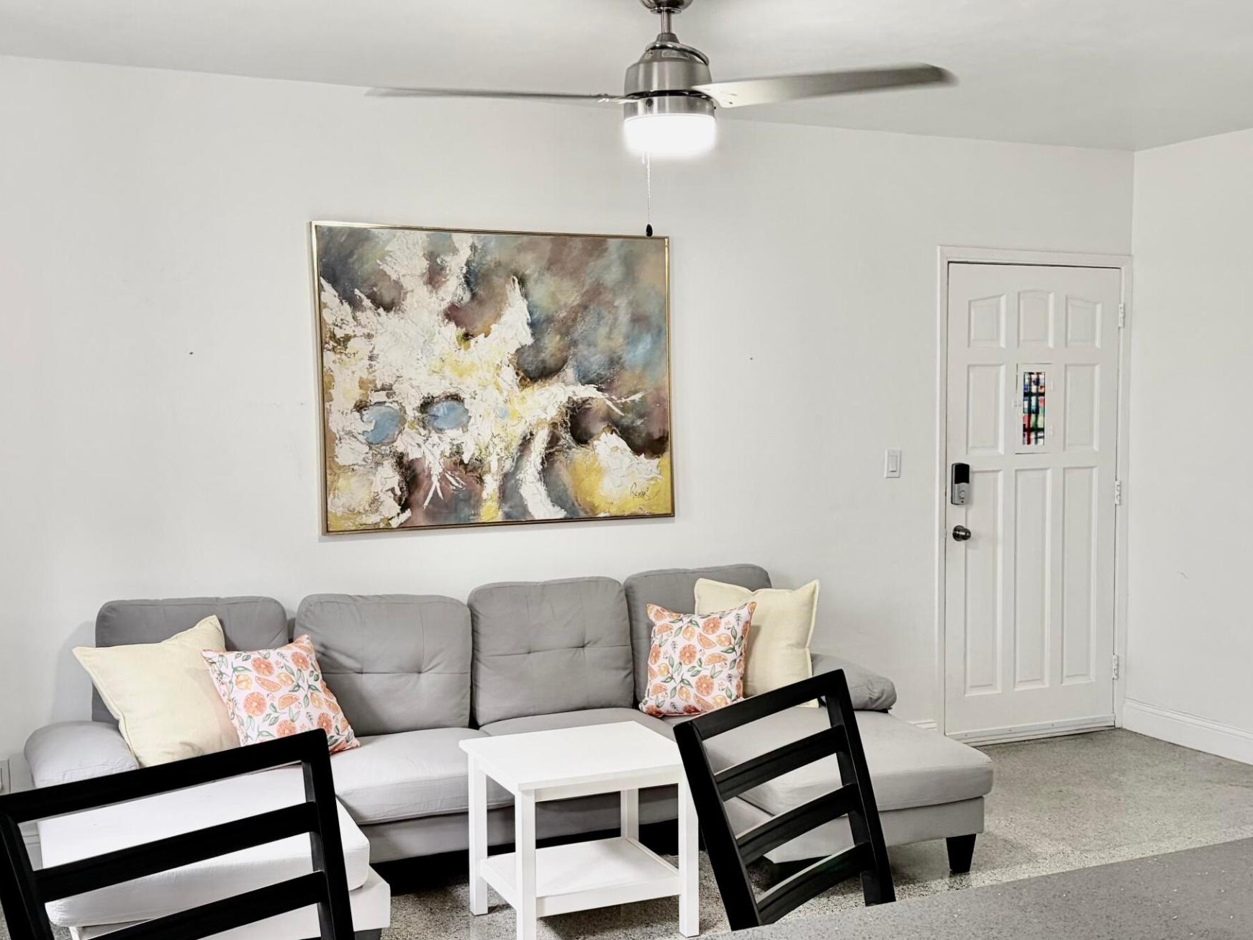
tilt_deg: -4.4
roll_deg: +1.6
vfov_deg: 33.6
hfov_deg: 43.7
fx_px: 1557
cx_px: 718
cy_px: 491
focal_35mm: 43
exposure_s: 1/60
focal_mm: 5.96
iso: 100
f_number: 1.6
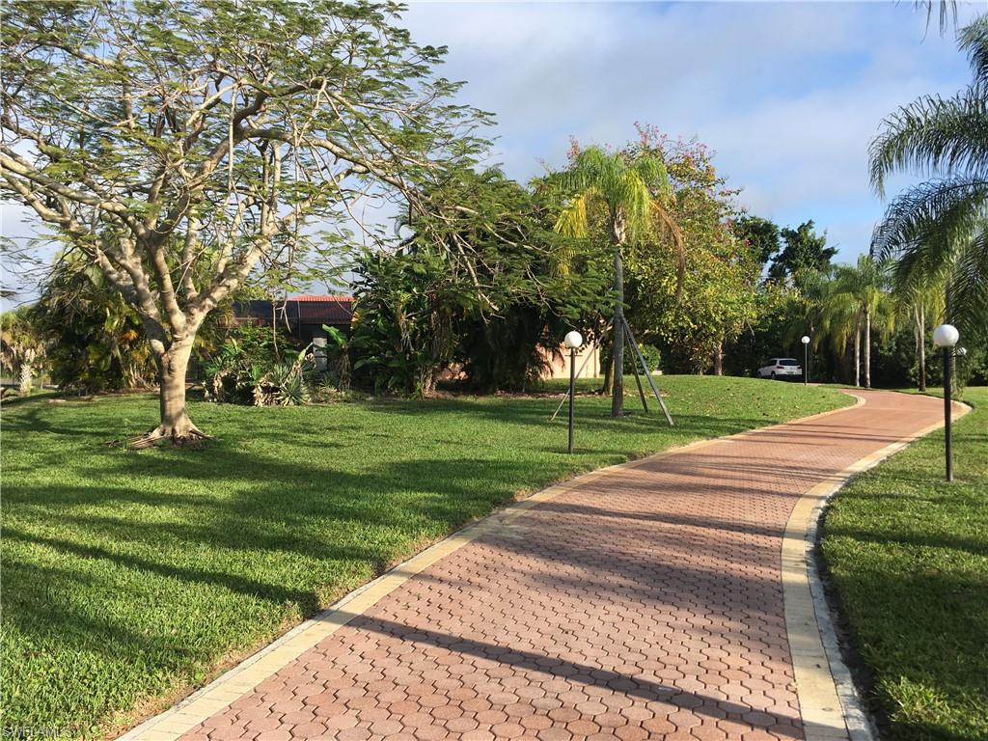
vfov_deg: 48.2
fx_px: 828
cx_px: 494
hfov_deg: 61.7
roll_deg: +0.3
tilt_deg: +0.5
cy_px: 370
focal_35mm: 29
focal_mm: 4.15
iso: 25
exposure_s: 1/916
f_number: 2.2
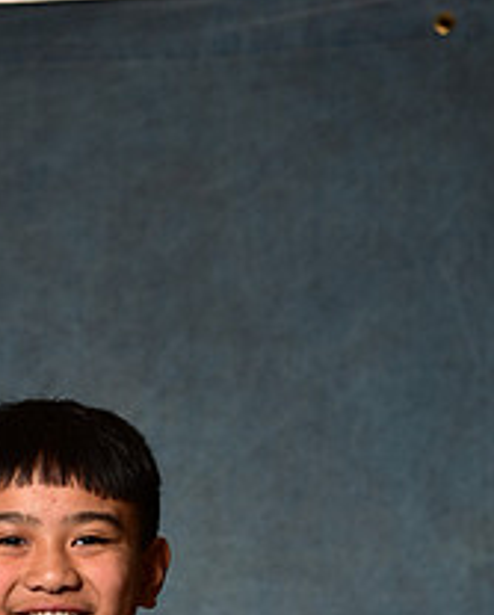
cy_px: 786
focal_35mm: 183
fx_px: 3337
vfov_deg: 10.3
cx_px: 28
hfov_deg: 8.4
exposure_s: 1/200
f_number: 5
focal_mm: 70
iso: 100
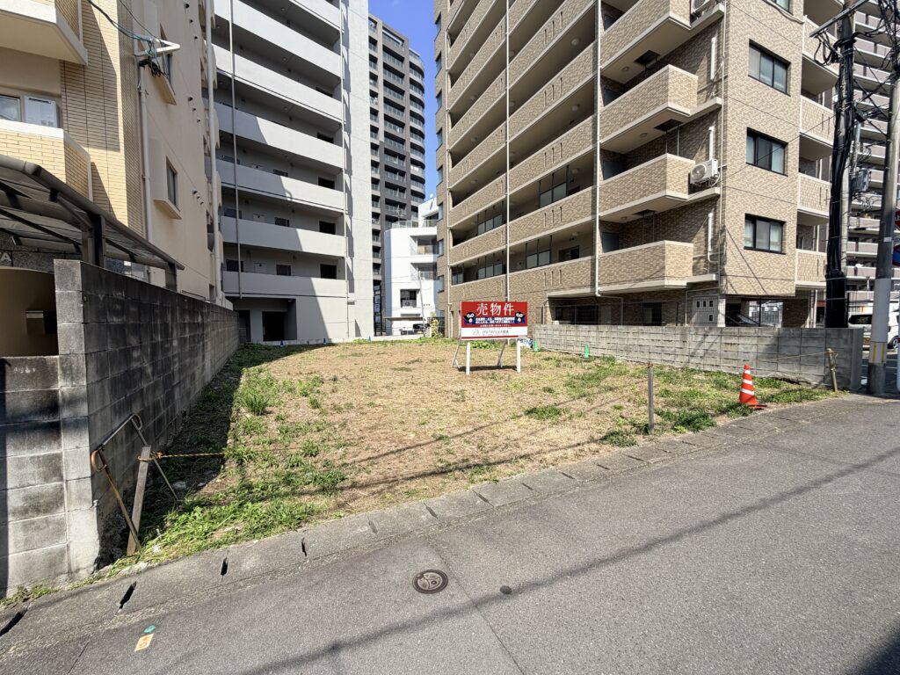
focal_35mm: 14
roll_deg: +1.9
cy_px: 338
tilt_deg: -3.7
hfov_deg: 102.1
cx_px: 450
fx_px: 364
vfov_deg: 85.7
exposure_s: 1/770
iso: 25
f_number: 2.2
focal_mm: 2.22
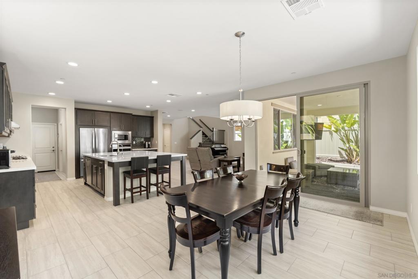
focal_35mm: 16
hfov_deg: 96.7
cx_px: 209
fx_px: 186
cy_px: 140
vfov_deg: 73.8
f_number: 8
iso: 500
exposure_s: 1/8
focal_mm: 16
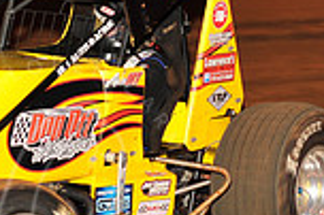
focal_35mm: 352
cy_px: -11
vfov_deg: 3.9
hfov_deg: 5.9
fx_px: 3165
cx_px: 58
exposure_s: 1/320
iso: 800
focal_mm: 92
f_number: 6.3
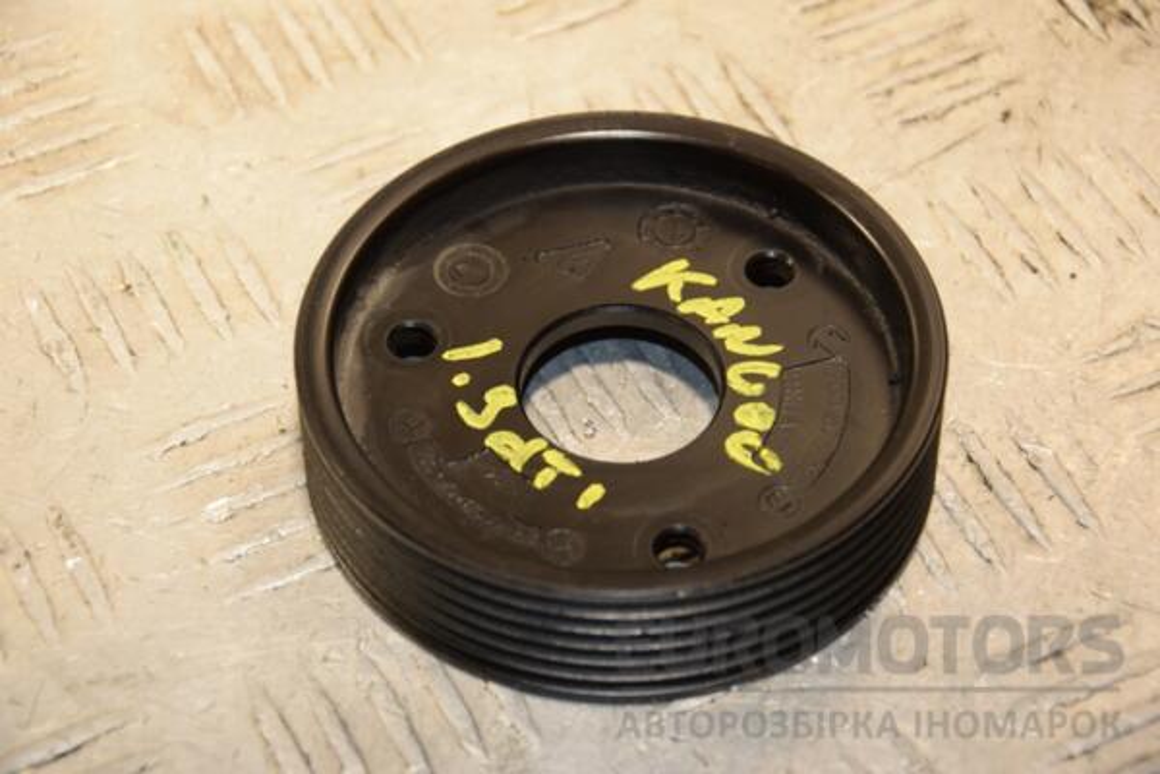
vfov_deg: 11.4
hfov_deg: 17.1
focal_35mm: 120
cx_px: 580
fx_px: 3866
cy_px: 387
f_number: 5.6
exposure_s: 1/200
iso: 800
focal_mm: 80
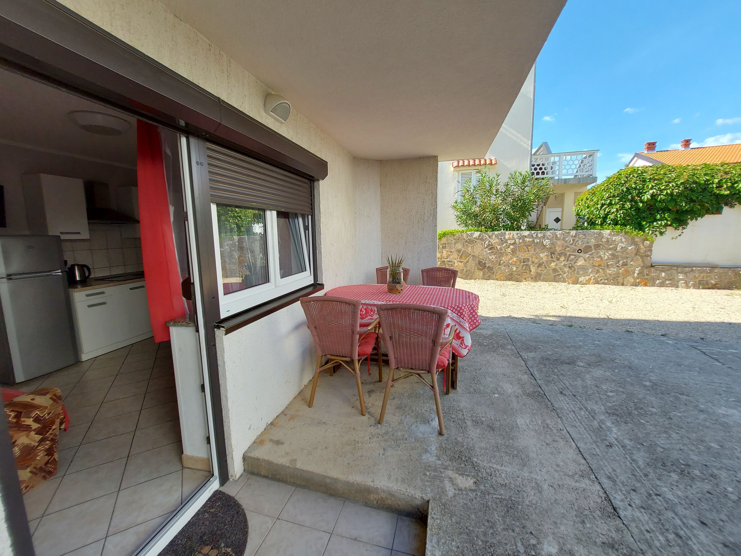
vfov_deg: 89.9
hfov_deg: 106.2
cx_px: 370
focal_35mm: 13
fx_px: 278
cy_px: 278
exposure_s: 1/416
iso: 50
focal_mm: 1.74
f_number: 2.2
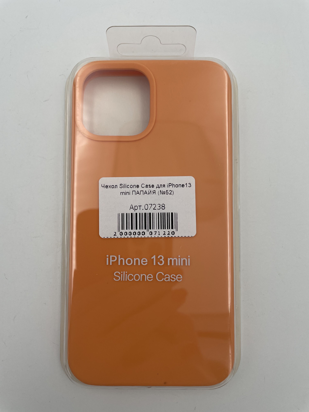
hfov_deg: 53.1
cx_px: 154
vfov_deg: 67.3
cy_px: 206
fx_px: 309
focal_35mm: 26
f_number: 1.6
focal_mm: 4.2
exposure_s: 1/1825
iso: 32
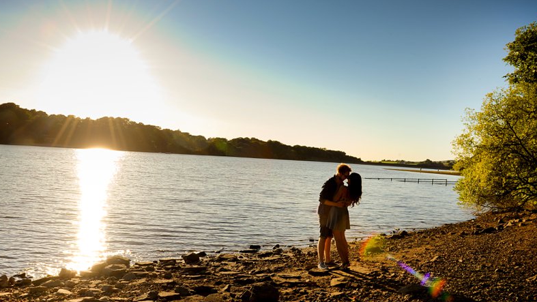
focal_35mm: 30
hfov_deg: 64.2
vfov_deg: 39.0
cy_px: 158
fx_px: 427
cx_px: 245
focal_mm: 24
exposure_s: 1/125
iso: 200
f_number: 14
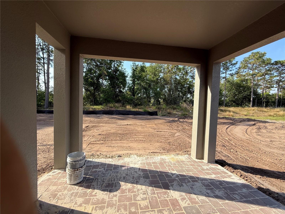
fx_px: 115
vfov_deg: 85.7
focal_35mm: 14
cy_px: 107
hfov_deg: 102.1
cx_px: 142
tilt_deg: -2.2
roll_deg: -1.8
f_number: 2.2
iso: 50
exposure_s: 1/809
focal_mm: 2.22
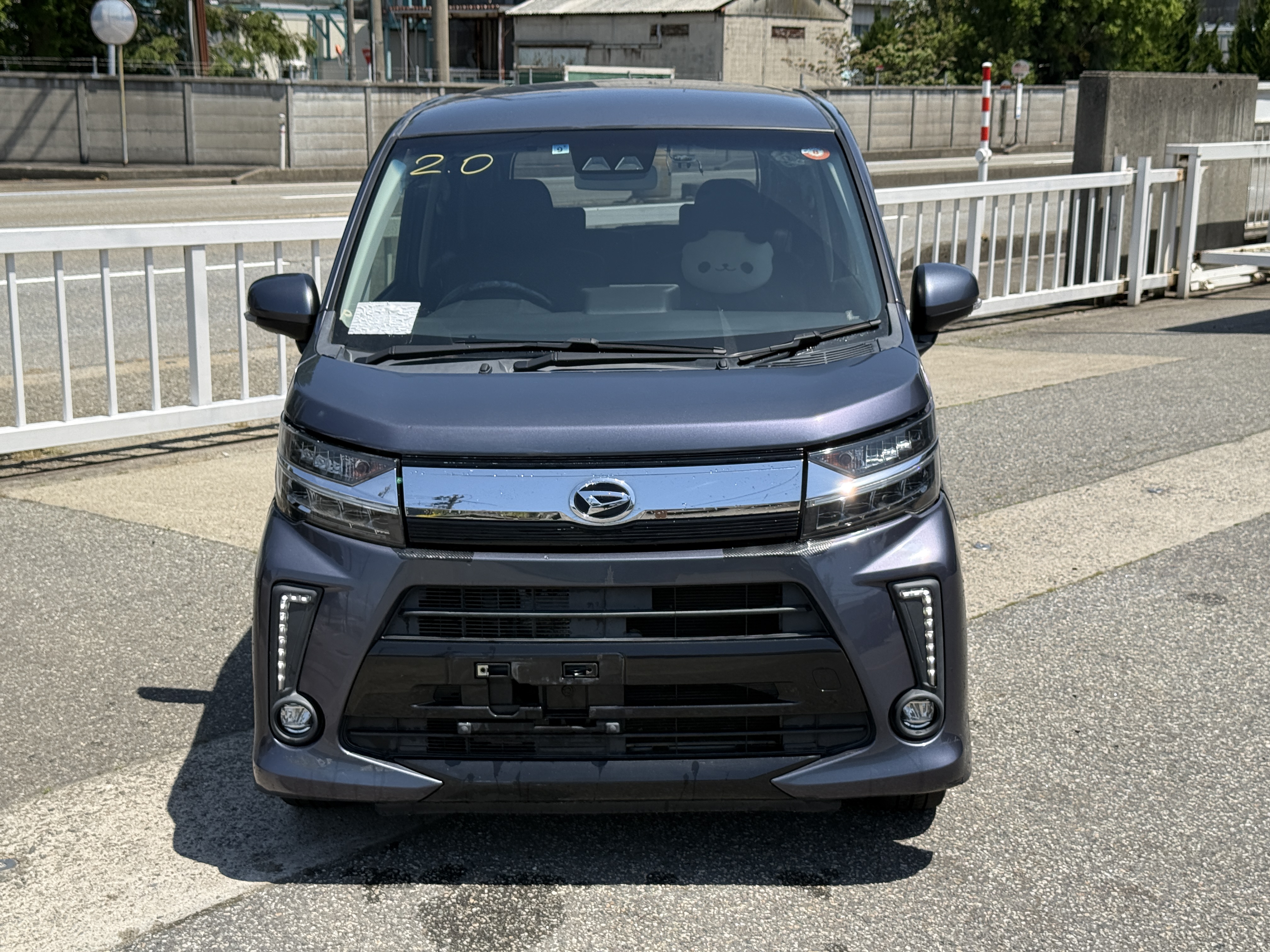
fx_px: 1761
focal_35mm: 48
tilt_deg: -11.8
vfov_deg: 30.3
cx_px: 635
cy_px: 476
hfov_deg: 39.7
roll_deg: -0.8
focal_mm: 6.76
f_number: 1.78
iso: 100
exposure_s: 1/5587
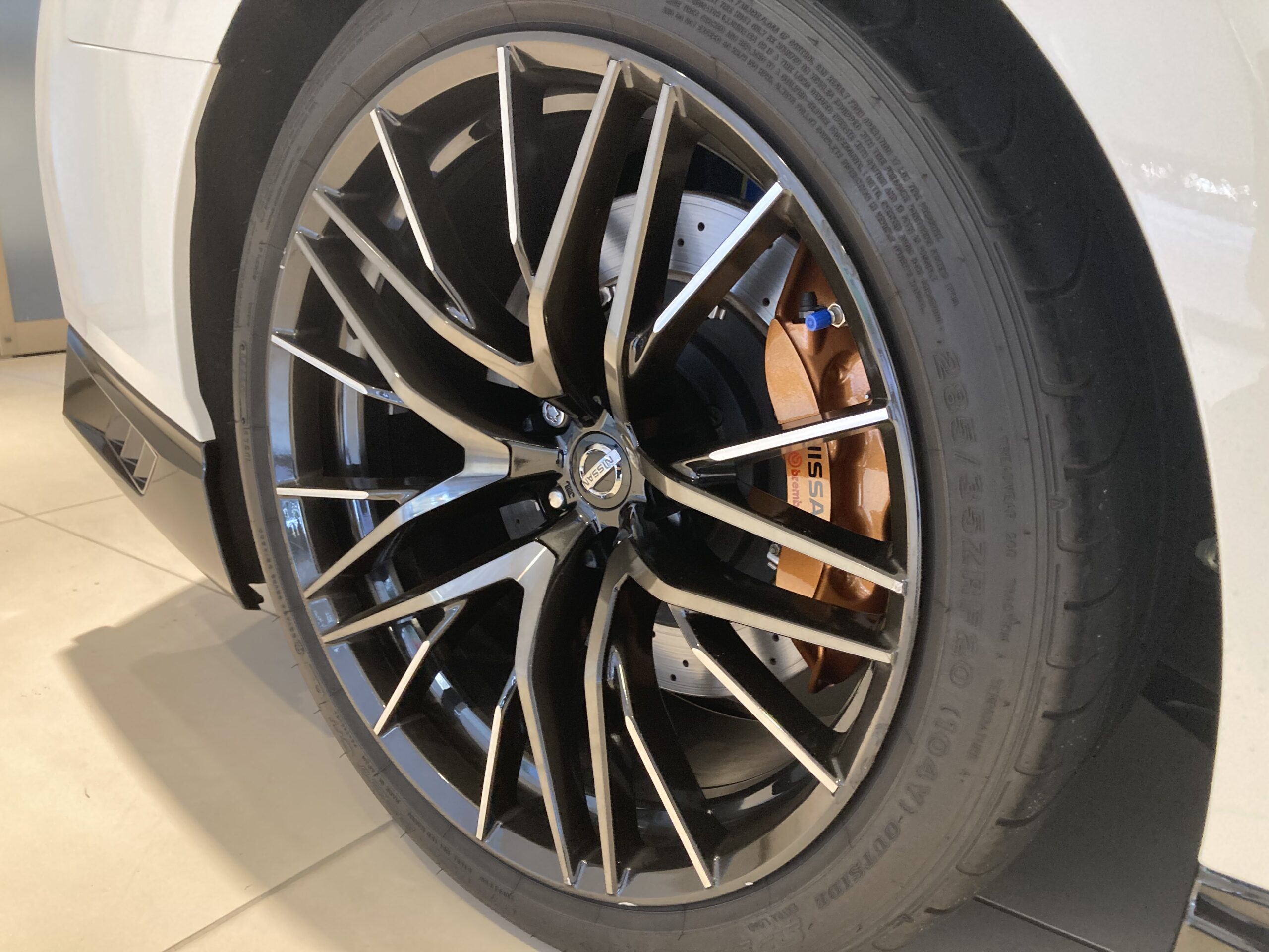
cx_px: 634
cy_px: 476
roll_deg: +0.3
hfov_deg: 63.4
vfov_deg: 49.7
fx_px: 1026
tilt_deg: -15.6
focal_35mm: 28
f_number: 1.8
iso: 200
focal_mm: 3.99
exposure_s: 1/60
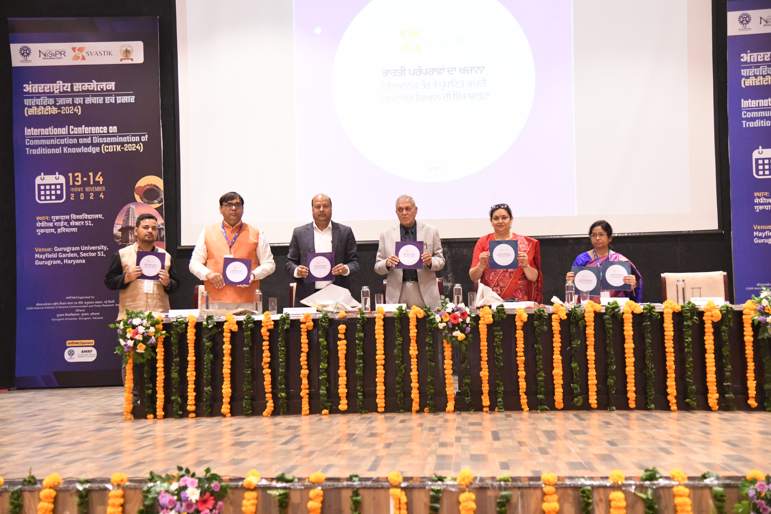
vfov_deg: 27.0
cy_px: 257
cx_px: 386
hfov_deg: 39.6
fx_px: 1071
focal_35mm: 50
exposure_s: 1/125
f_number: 4
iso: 10000
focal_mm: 50
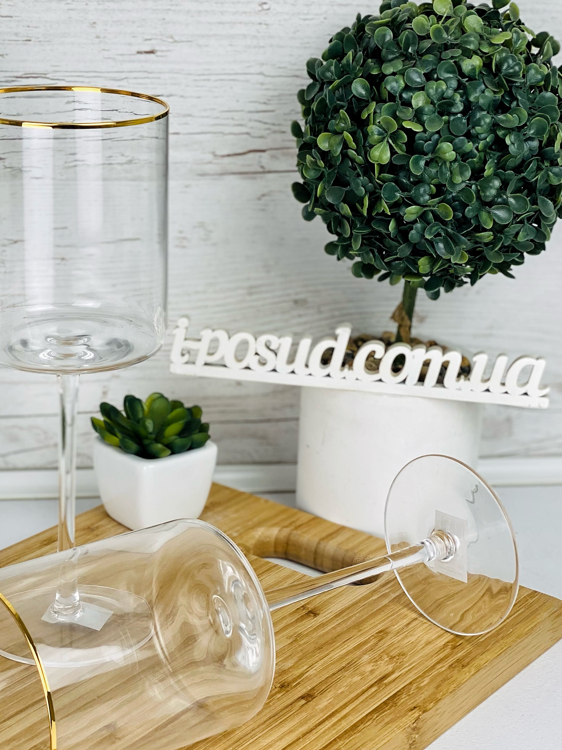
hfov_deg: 19.6
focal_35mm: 75
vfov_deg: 26.0
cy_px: 374
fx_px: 1624
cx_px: 186
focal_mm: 6
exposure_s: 1/212
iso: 20
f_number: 2
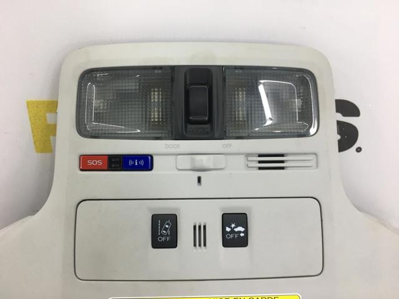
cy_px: 150
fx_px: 334
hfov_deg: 61.7
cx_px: 200
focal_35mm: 29
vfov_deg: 48.2
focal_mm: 4.15
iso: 25
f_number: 2.2
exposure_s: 1/33
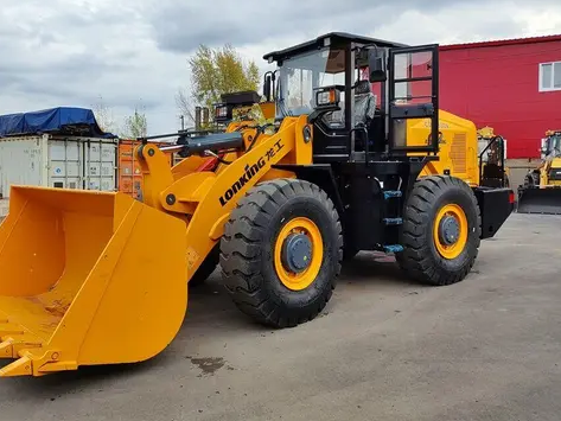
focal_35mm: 30
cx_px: 237
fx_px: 486
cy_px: 181
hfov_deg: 59.7
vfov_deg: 46.7
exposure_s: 1/679
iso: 50
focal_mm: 4.71
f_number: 1.79
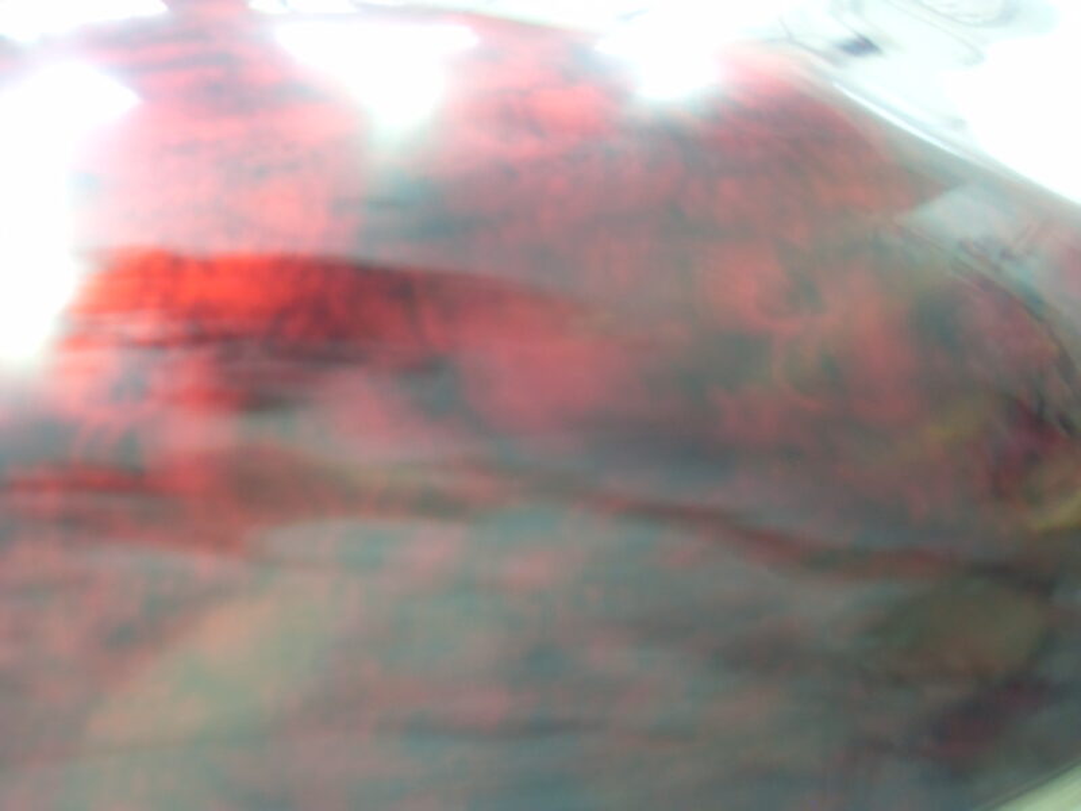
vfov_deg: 40.7
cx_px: 540
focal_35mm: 35
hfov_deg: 52.6
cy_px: 406
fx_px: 1093
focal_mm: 6.3
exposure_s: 1/2
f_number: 2.8
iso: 200
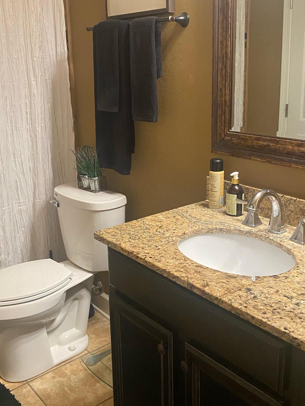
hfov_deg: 37.7
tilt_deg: -12.8
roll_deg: +0.3
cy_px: 176
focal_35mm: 38
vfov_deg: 48.8
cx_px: 170
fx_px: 446
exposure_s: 1/60
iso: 400
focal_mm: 4.25
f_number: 1.8
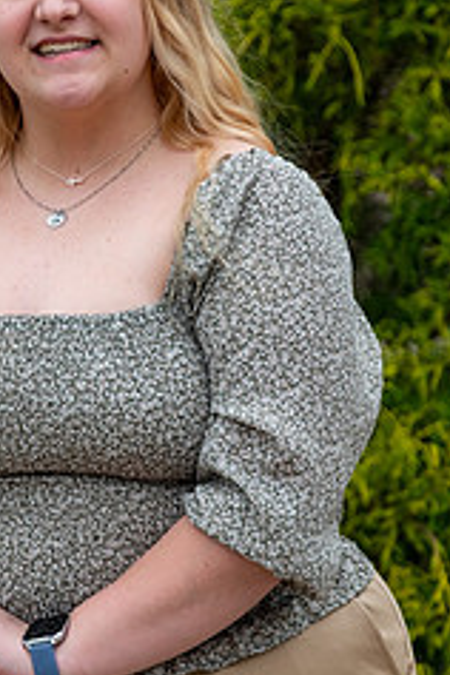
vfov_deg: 6.3
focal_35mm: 329
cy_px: 473
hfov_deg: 4.2
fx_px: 6168
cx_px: 122
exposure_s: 1/500
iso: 250
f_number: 4
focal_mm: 115
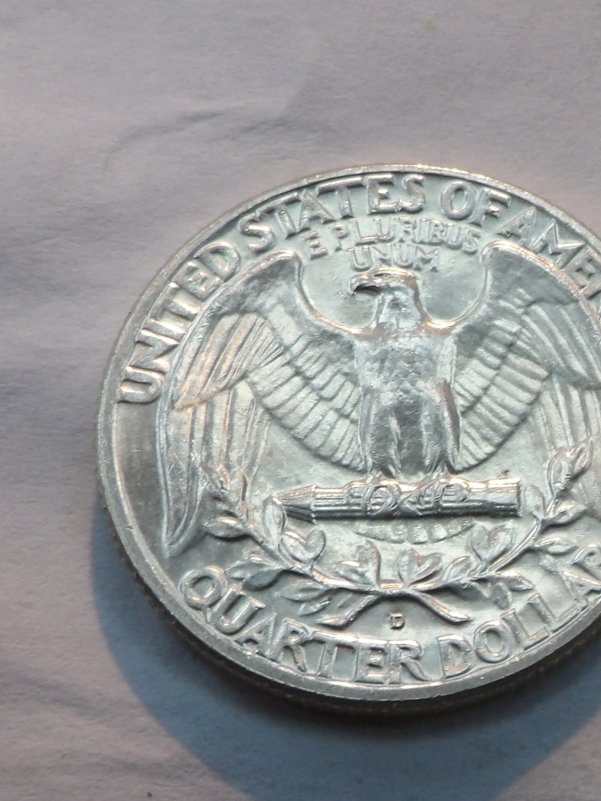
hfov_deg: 16.6
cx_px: 678
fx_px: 1991
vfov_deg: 22.7
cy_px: 450
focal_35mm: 86
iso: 200
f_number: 4.9
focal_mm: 7.6
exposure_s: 1/20
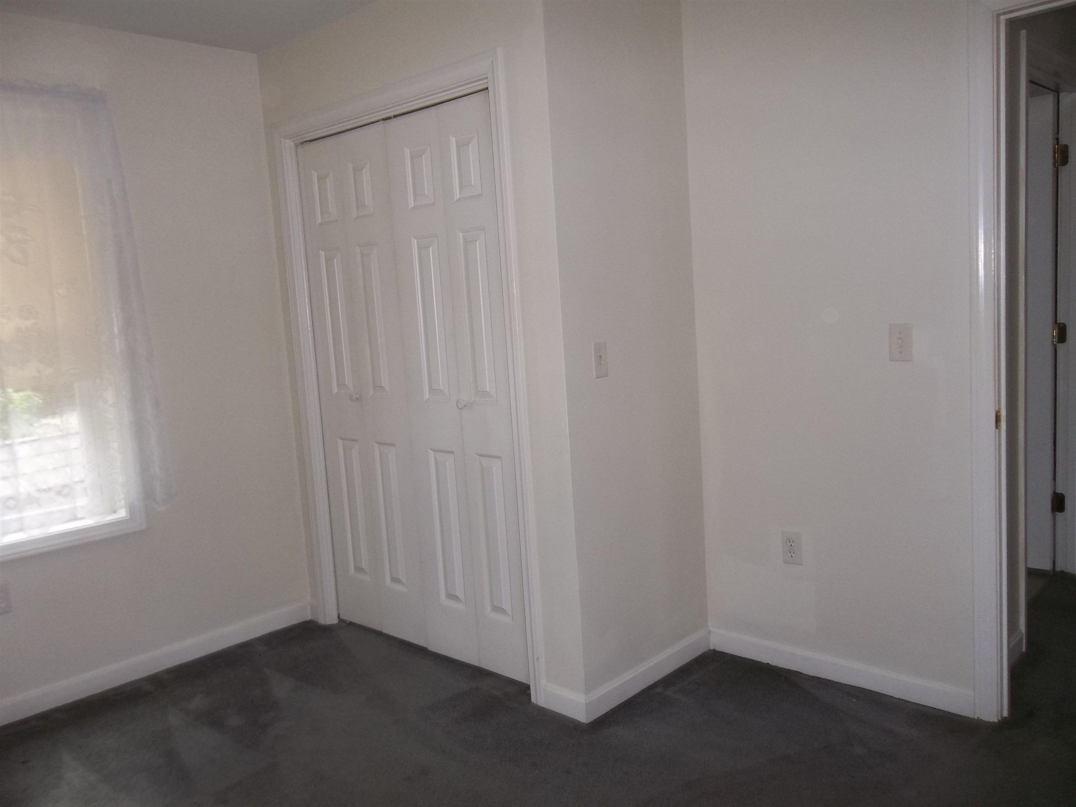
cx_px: 538
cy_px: 404
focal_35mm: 27
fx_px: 839
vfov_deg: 51.4
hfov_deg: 65.3
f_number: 3.5
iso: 160
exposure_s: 1/30
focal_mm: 4.9
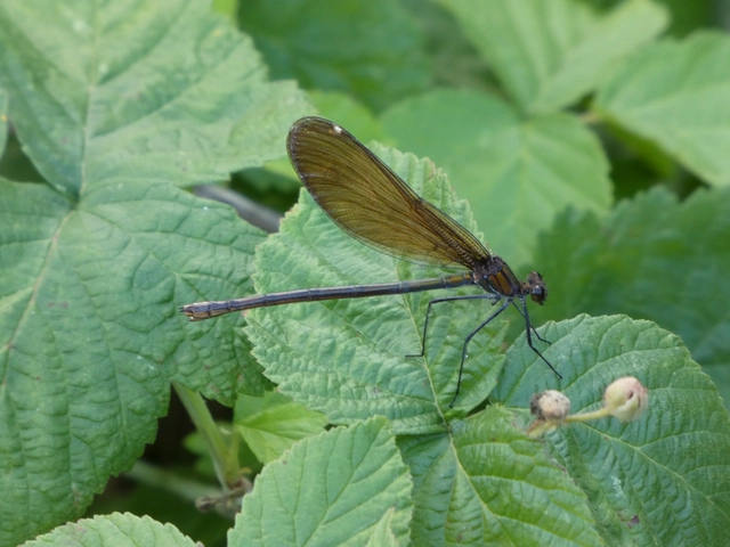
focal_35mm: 566
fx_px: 11936
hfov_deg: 3.5
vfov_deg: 2.6
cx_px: 365
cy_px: 274
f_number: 5.6
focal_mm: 101.4
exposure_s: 1/100
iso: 320
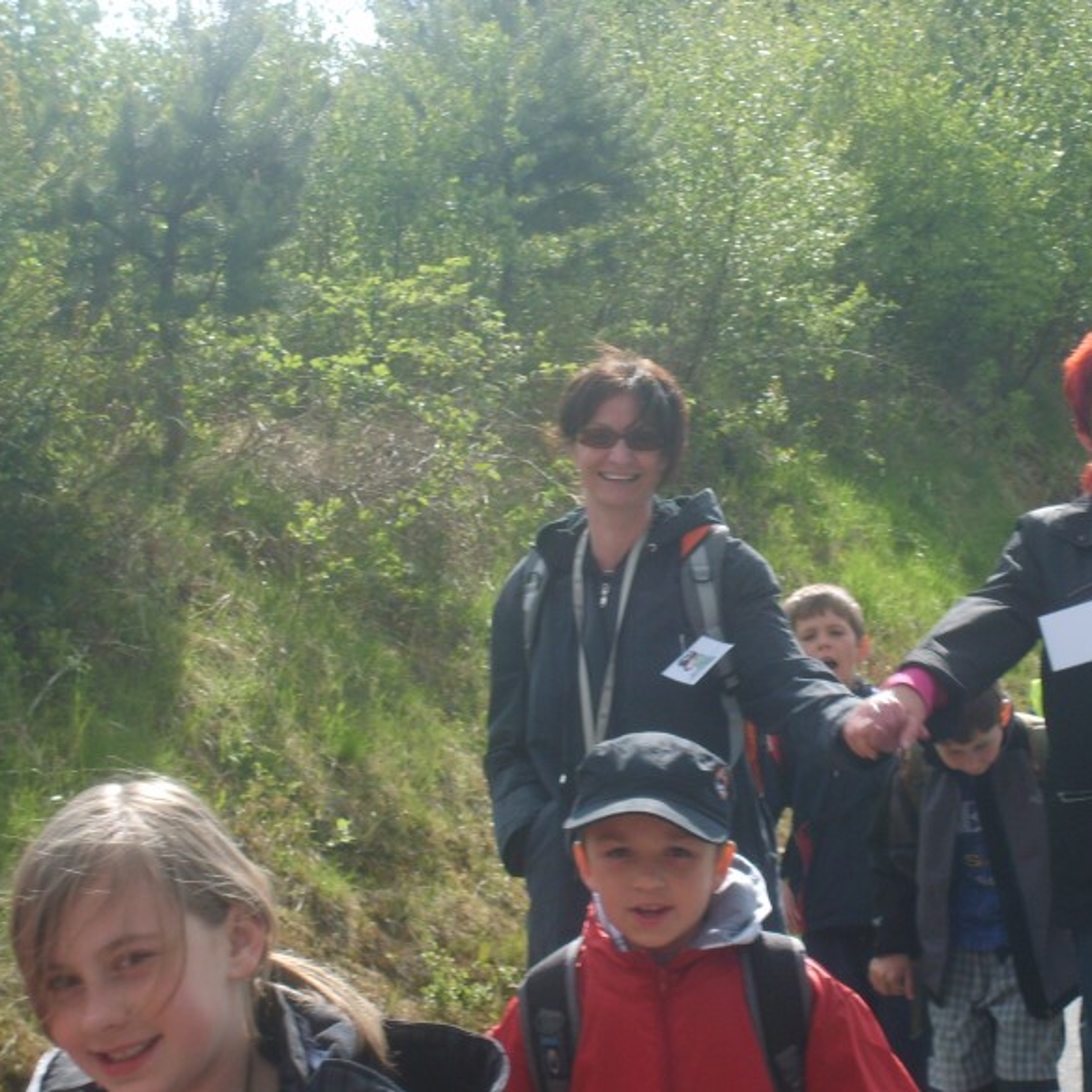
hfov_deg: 17.7
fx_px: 3498
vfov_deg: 17.7
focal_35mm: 98
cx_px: 739
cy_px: 546
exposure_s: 1/350
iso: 50
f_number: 4.2
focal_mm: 13.7
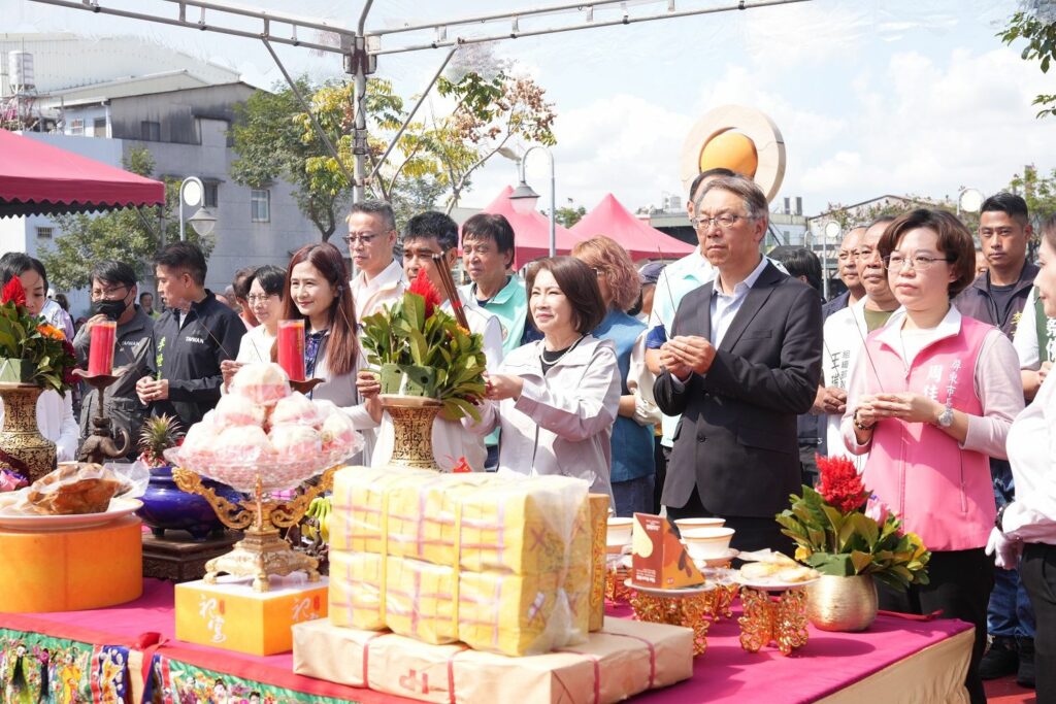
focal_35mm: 51
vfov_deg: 26.7
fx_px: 1484
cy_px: 352
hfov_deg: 39.2
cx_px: 528
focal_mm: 50.6
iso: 160
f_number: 8
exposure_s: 1/200
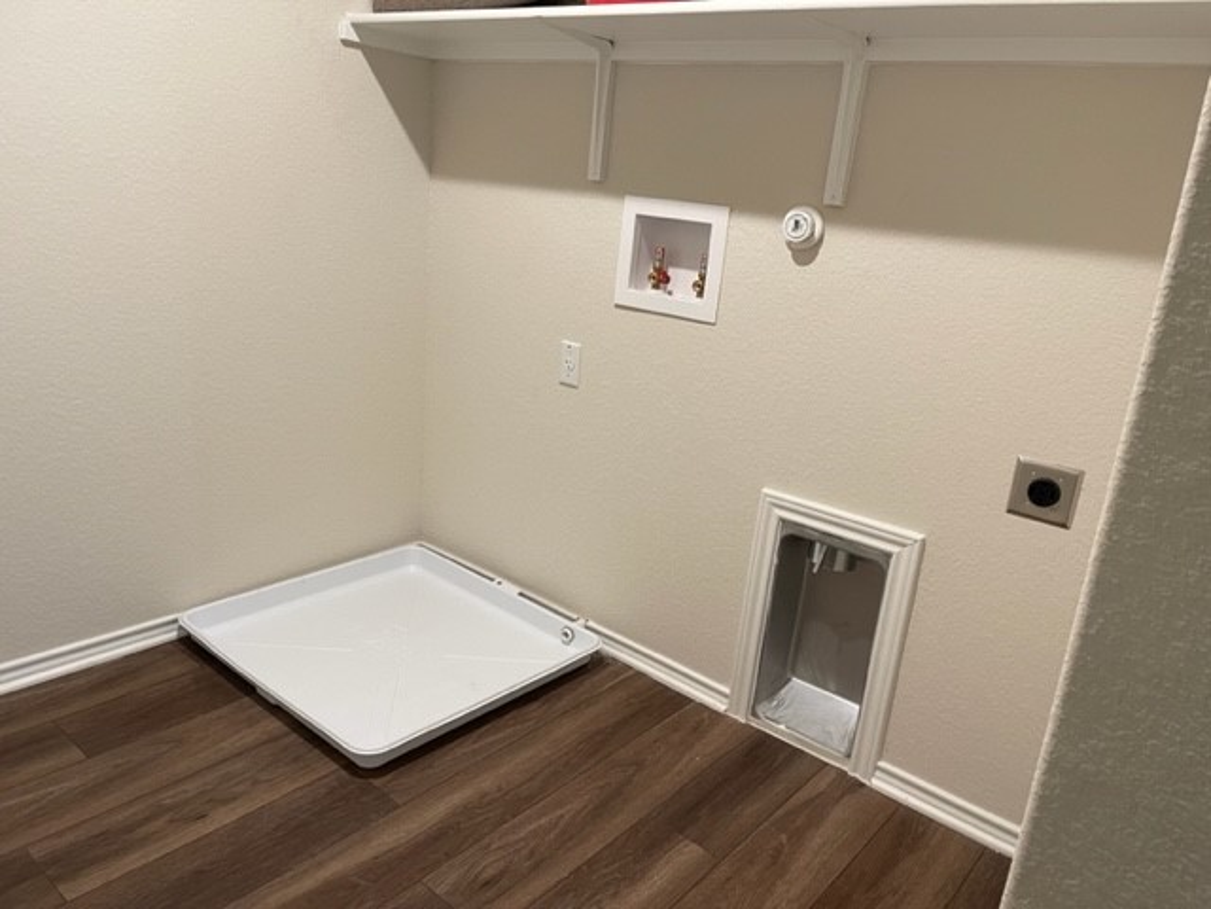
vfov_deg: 53.1
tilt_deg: -16.5
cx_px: 606
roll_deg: -6.0
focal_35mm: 26
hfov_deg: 67.3
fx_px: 910
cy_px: 454
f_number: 1.6
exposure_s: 1/60
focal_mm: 5.1
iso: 160
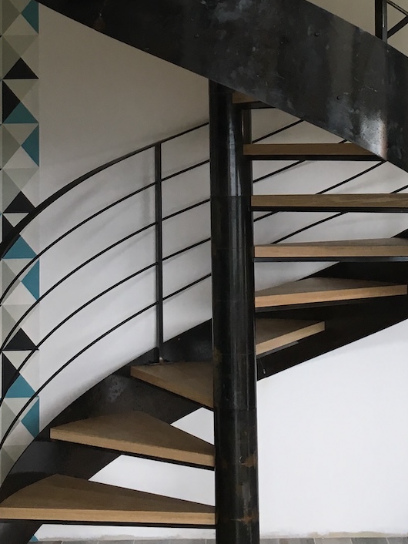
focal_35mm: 69
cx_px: 209
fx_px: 1084
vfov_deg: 27.3
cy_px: 66
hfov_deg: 21.3
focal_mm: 4.15
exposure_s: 1/33
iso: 32
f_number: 2.2
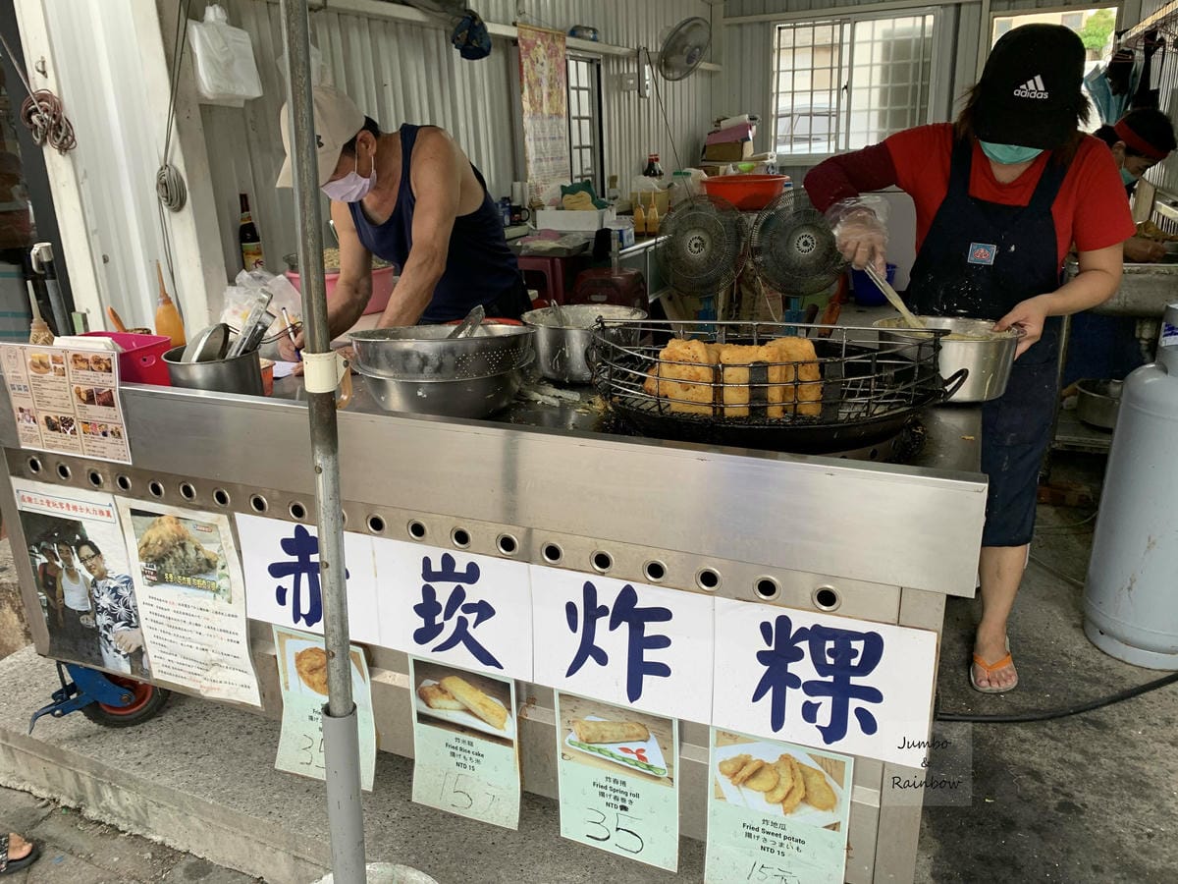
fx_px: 885
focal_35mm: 26
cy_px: 442
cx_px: 589
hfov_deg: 67.3
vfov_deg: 53.1
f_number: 1.8
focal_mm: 4.25
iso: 40
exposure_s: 1/98
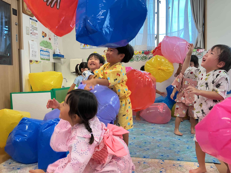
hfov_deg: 61.7
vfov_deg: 48.2
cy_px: 86
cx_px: 116
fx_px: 194
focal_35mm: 29
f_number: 1.8
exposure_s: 1/120
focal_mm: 3
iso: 50
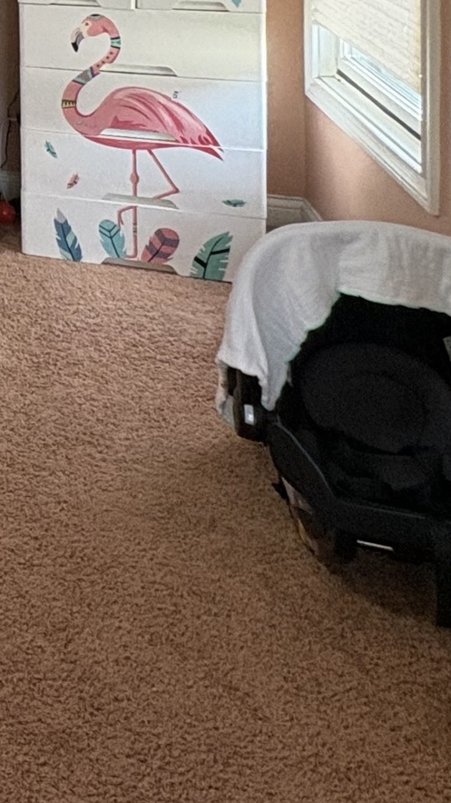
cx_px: -524
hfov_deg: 15.9
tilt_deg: -2.0
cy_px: -134
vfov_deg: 32.9
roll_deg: +3.4
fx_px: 1127
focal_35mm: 53
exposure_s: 1/60
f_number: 2.2
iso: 250
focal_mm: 2.22
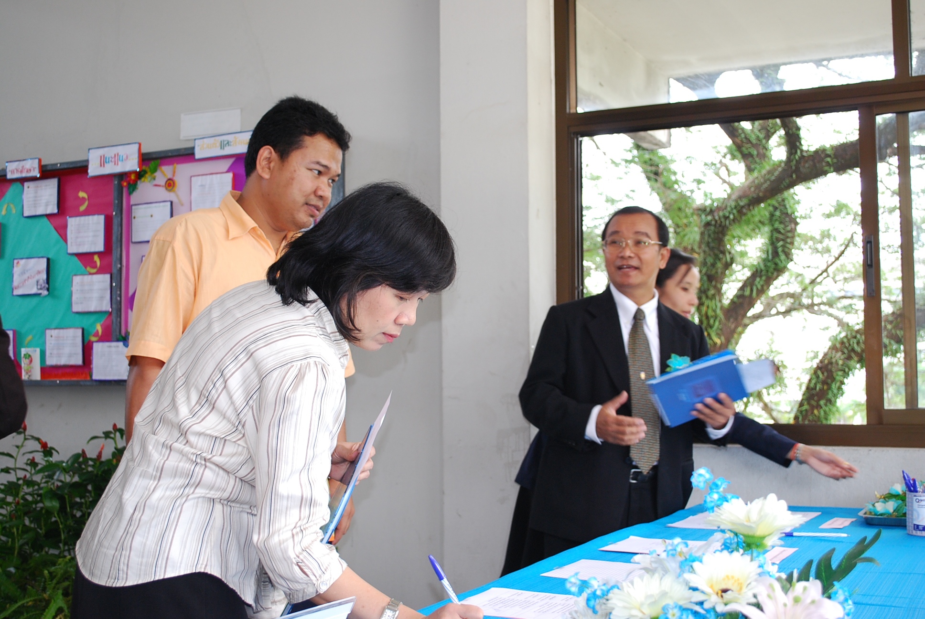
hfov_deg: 43.6
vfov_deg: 29.9
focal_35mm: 45
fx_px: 1158
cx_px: 462
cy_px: 310
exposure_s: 1/50
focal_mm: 30
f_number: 4.8
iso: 400
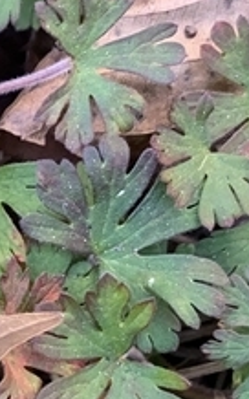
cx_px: -298
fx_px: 1653
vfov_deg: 13.7
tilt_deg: -72.7
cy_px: 306
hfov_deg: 8.1
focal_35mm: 152
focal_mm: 4.25
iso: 100
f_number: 1.8
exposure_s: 1/119
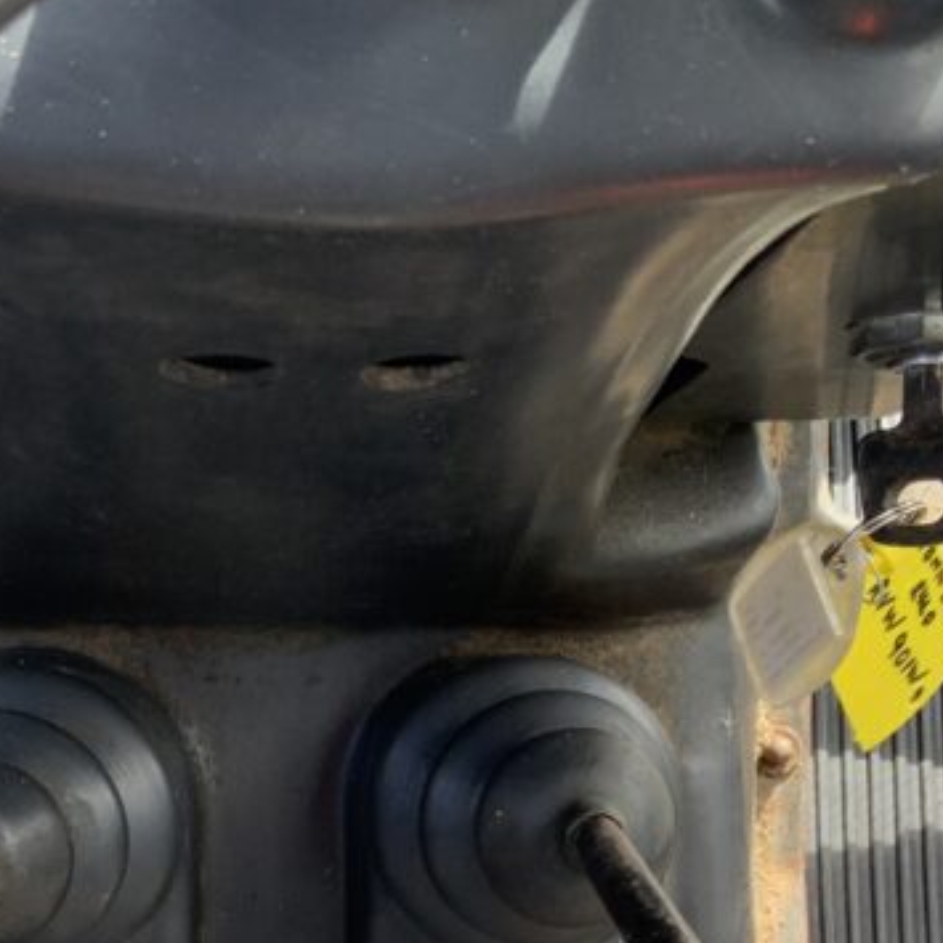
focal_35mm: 74
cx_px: 236
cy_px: 996
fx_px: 2281
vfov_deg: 22.3
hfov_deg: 23.1
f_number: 1.8
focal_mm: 3
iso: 40
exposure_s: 1/122
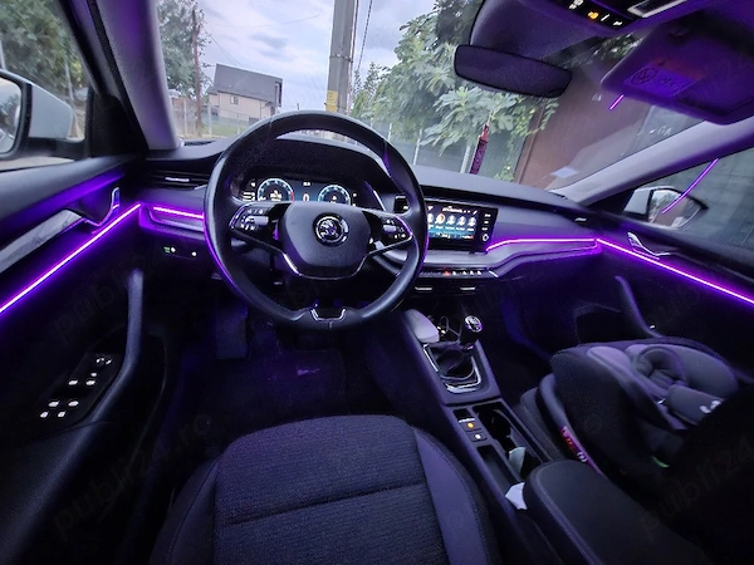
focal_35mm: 13
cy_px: 282
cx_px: 377
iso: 640
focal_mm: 1.74
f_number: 2.2
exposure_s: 1/8
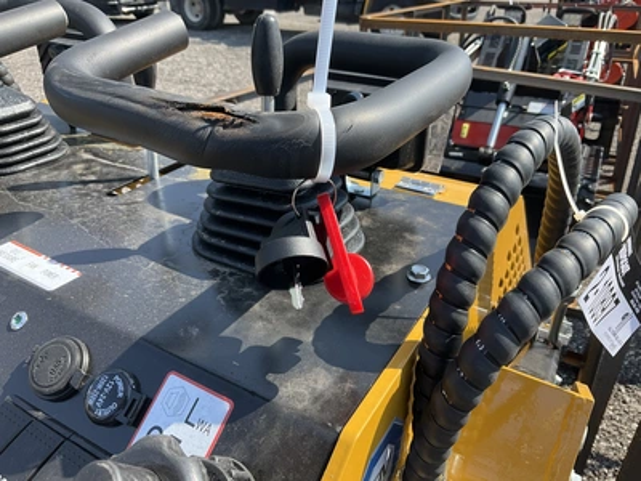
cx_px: 320
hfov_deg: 61.7
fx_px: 537
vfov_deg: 48.2
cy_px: 240
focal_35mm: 29
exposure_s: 1/534
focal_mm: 3
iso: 25
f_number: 1.8
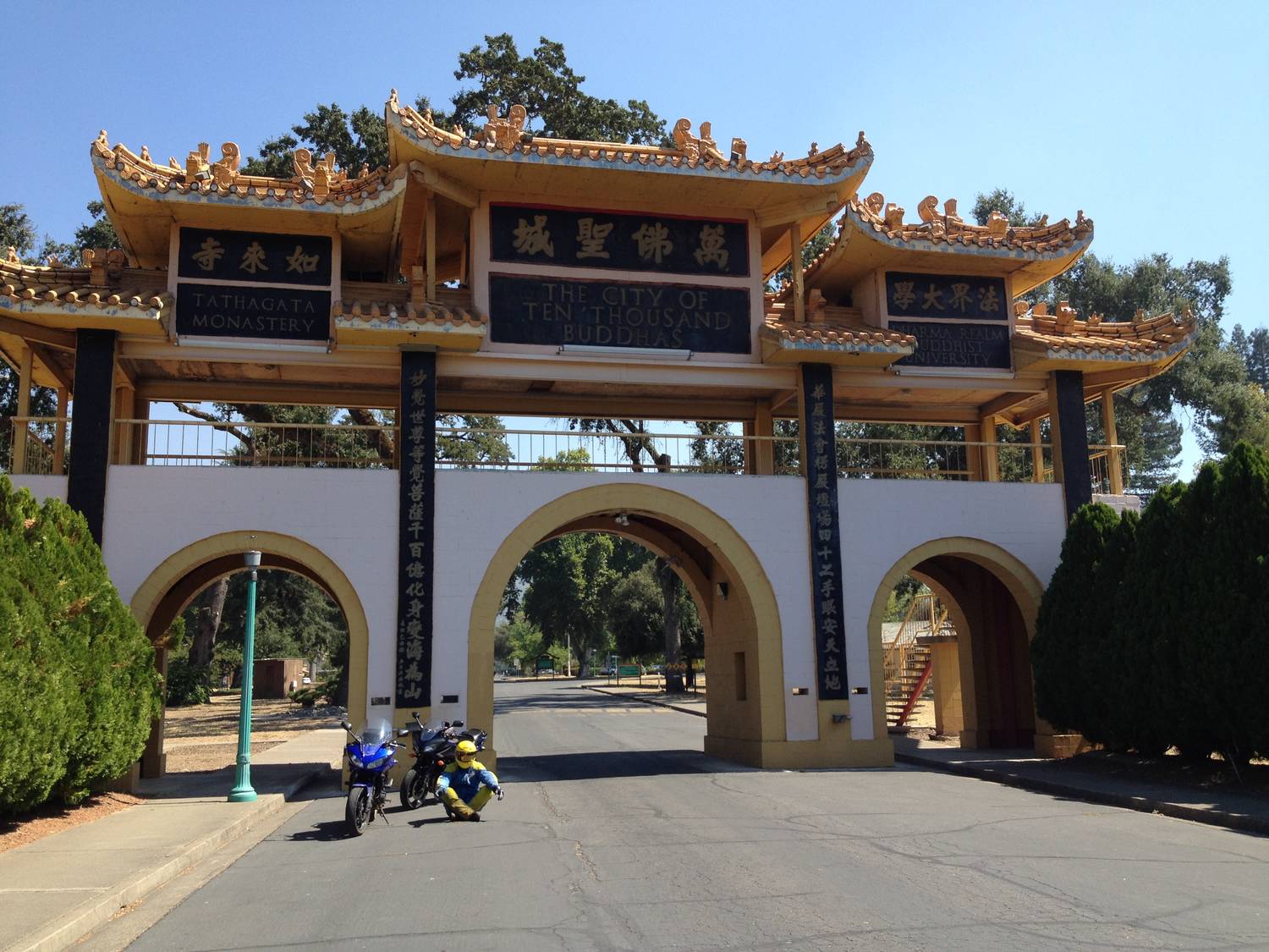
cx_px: 634
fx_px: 1283
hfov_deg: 52.6
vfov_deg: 40.7
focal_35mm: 35
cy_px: 476
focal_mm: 4.28
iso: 50
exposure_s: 1/935
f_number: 2.4
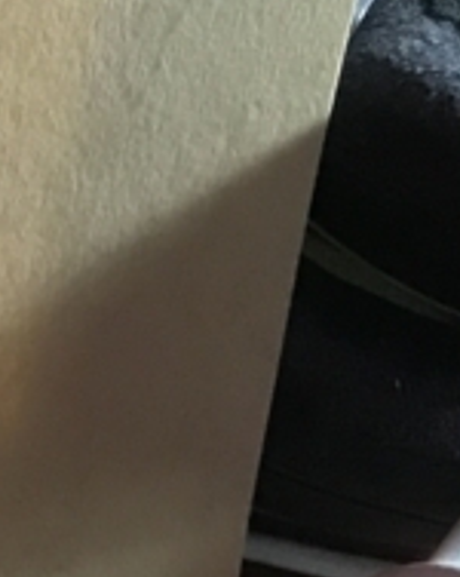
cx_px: -1101
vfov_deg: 12.5
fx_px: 2540
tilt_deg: -49.7
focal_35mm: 149
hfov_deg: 8.1
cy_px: -175
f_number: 1.8
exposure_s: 1/17
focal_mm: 3.99
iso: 100
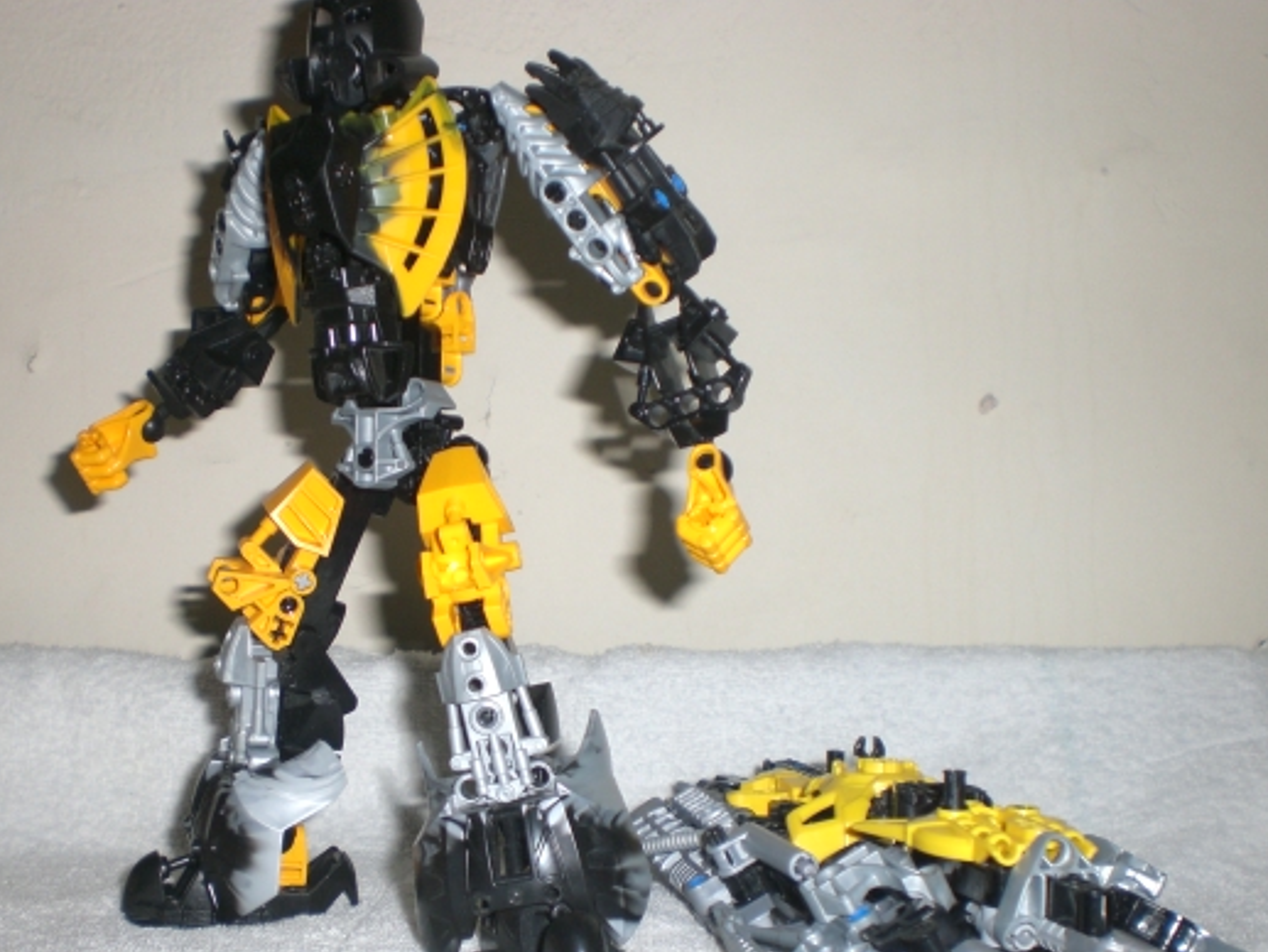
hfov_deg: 40.4
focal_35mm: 47
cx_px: 564
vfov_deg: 30.8
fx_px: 1722
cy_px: 567
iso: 100
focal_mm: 6.3
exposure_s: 1/60
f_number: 3.1
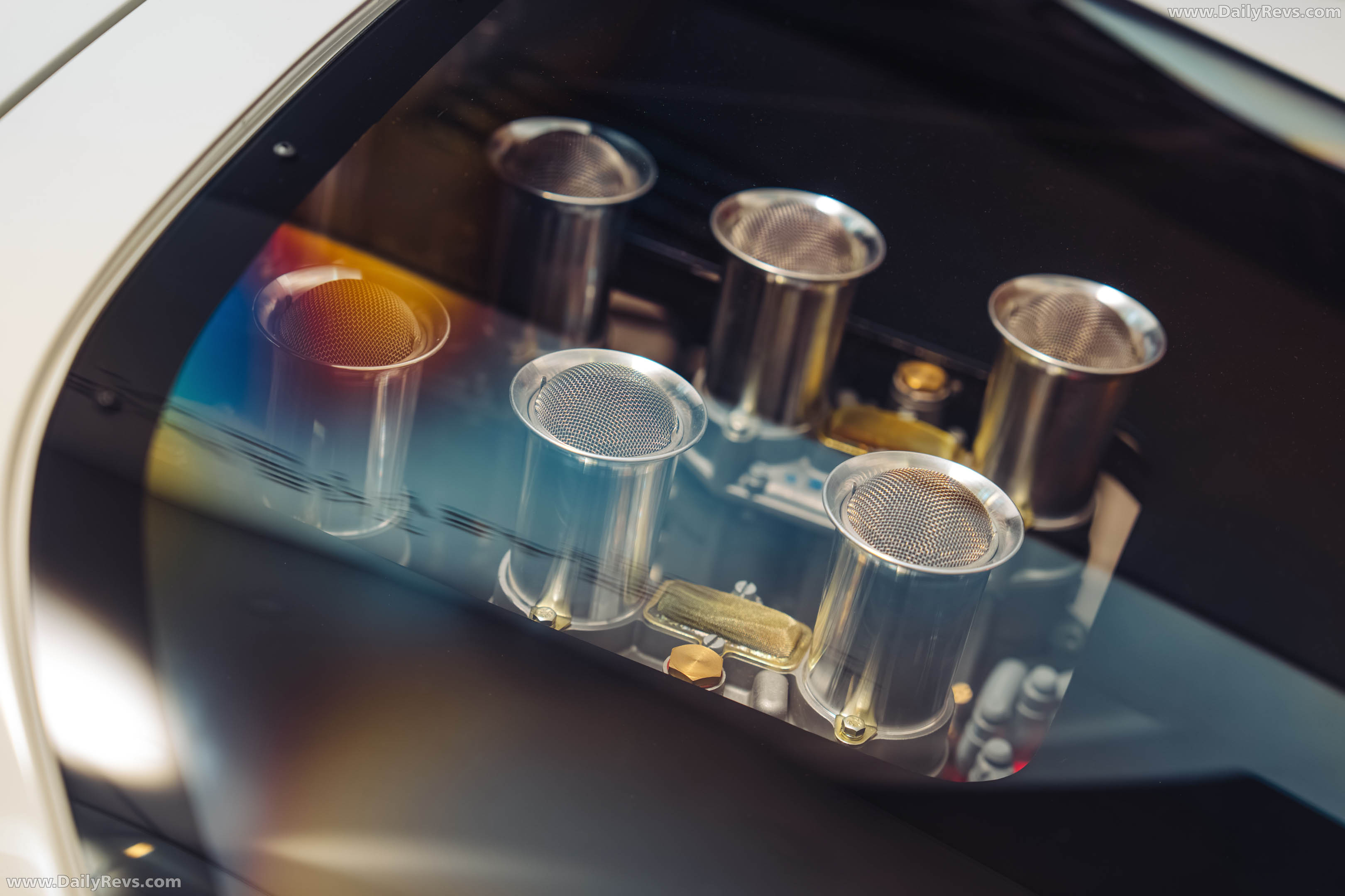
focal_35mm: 70
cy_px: 448
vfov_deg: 19.5
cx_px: 672
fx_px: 2615
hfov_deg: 28.8
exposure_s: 1/80
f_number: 2.8
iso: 1250
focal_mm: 70
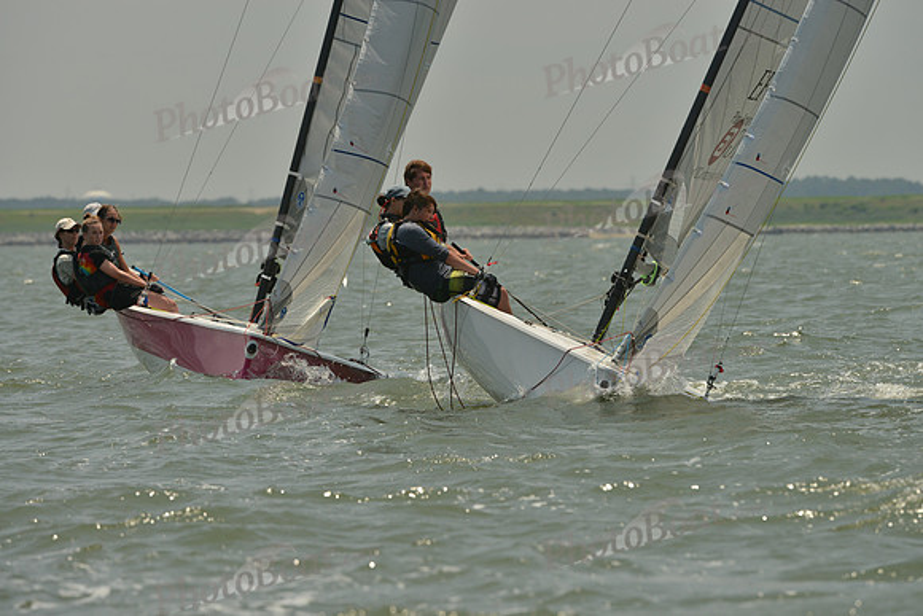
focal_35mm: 400
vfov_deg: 3.4
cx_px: 462
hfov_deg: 5.2
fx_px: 10257
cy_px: 308
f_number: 10
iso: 400
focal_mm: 400
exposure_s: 1/1250
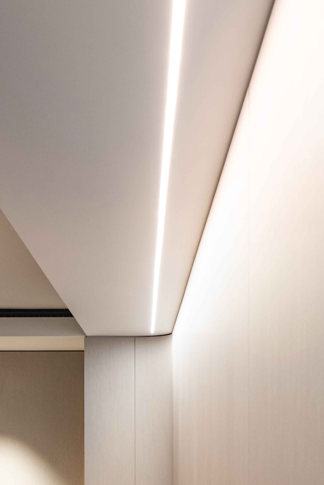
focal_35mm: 59
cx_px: 142
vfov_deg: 33.5
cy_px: 342
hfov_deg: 23.0
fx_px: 796
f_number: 7.1
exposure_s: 1/25
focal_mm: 32
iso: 1000
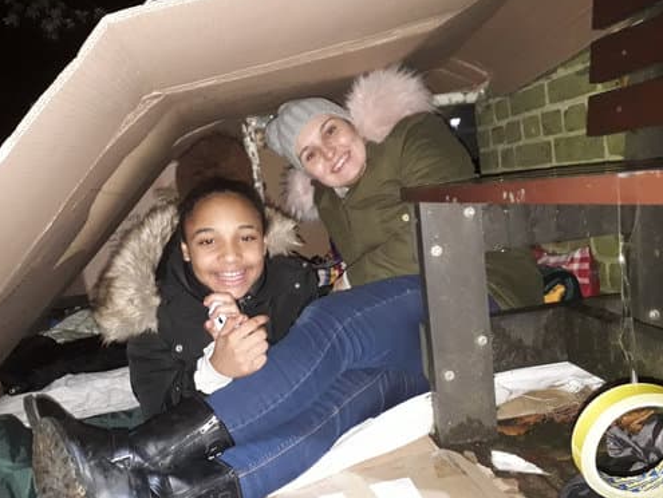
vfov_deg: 46.8
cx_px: 304
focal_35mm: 30
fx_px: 575
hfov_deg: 59.8
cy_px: 262
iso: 400
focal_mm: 3.6
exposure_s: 1/25
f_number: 1.9
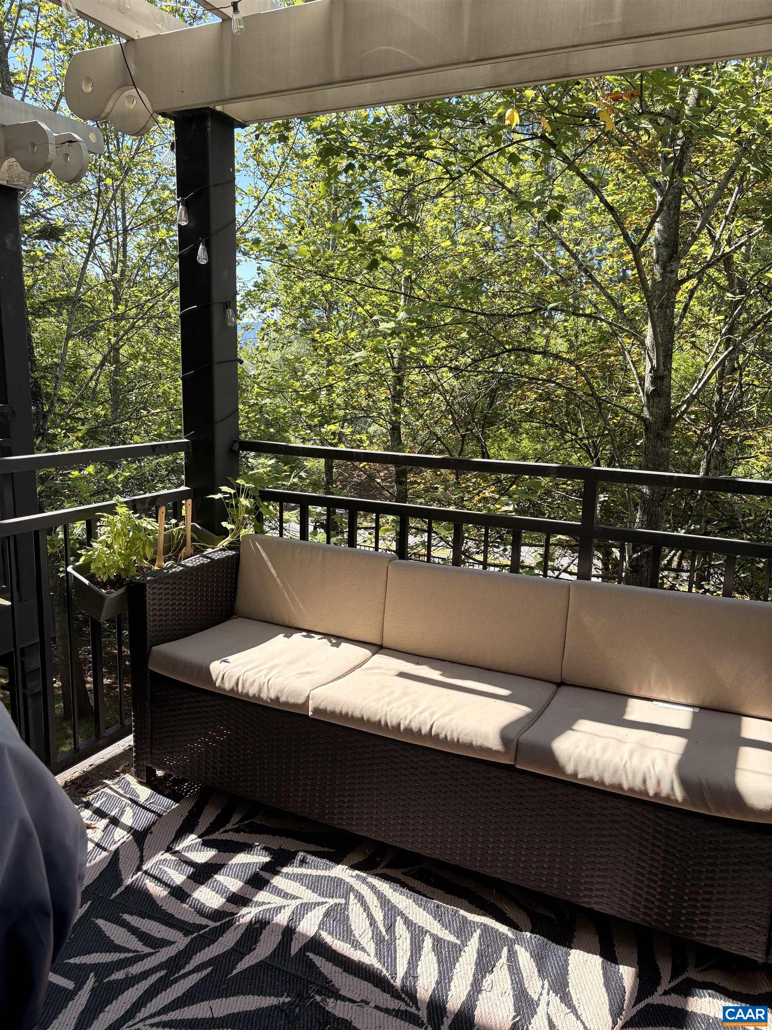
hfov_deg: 53.1
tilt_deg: -11.2
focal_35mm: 26
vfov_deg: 67.3
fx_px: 773
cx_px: 386
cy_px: 515
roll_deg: -2.1
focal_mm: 5.96
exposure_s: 1/920
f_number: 1.6
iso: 64
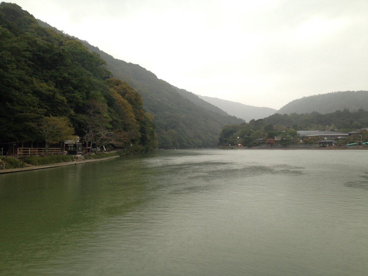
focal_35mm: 33
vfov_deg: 42.9
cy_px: 138
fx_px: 351
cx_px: 184
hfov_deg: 55.4
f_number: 2.4
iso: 64
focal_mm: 4.12
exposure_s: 1/20
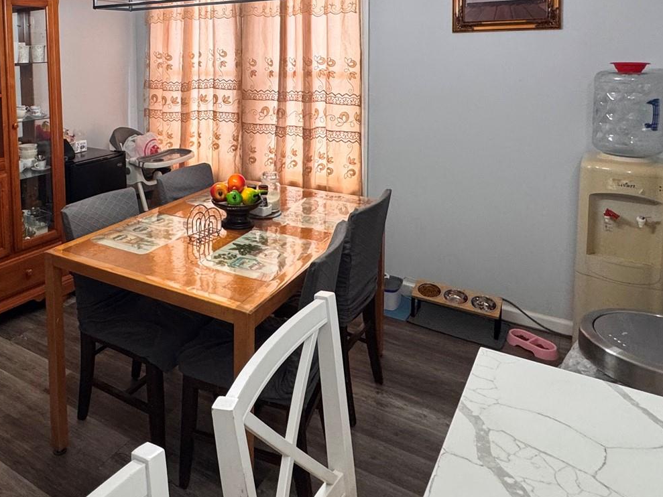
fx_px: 556
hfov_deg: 59.4
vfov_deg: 45.2
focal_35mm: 29
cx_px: 194
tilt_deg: -4.7
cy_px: 82
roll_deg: -0.2
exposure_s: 1/120
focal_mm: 2.22
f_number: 2.2
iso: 200
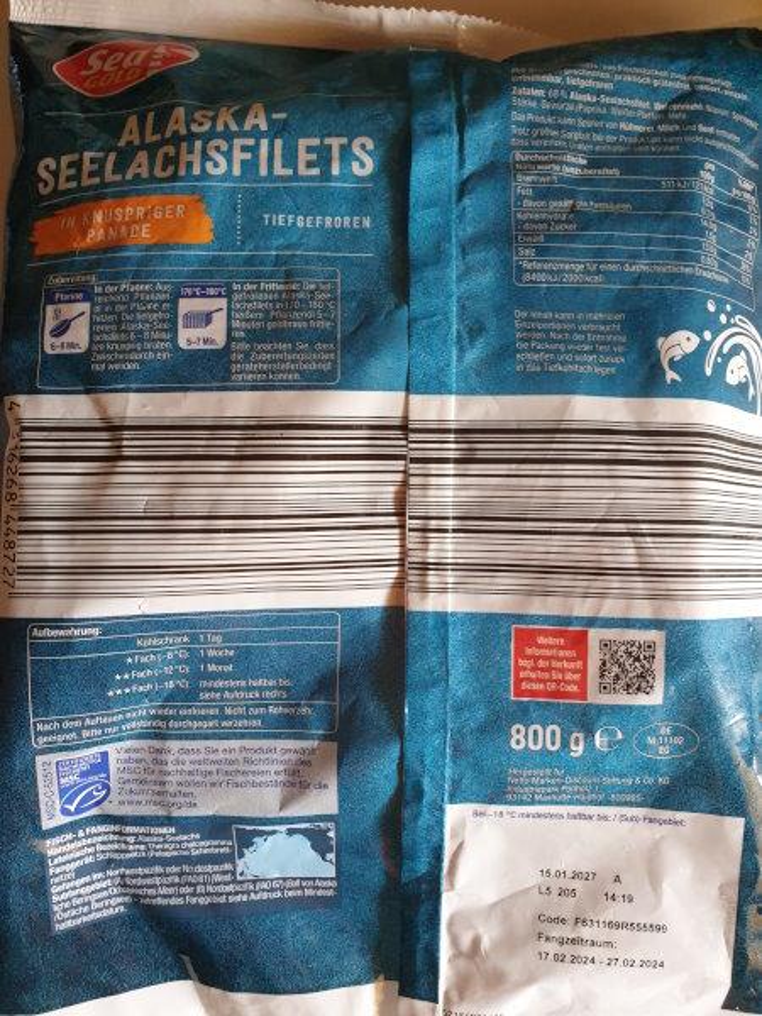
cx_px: 381
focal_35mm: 26
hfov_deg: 53.1
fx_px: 763
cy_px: 508
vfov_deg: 67.3
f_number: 2.4
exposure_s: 1/19
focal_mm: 4.3
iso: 250
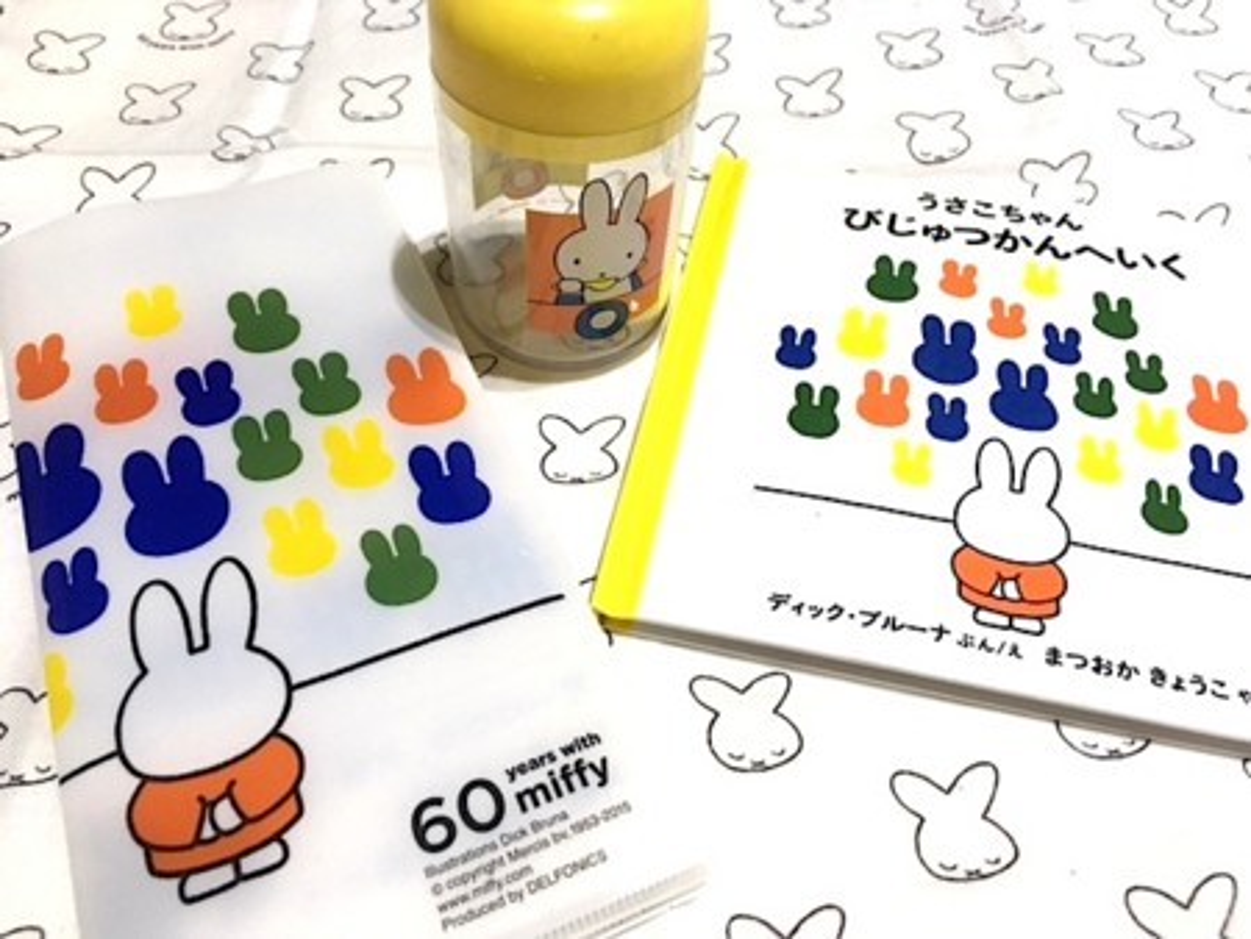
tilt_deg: -52.7
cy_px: 470
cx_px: 626
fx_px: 1049
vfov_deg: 48.3
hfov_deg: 61.6
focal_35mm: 29
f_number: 2.2
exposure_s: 1/30
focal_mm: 4.15
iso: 125
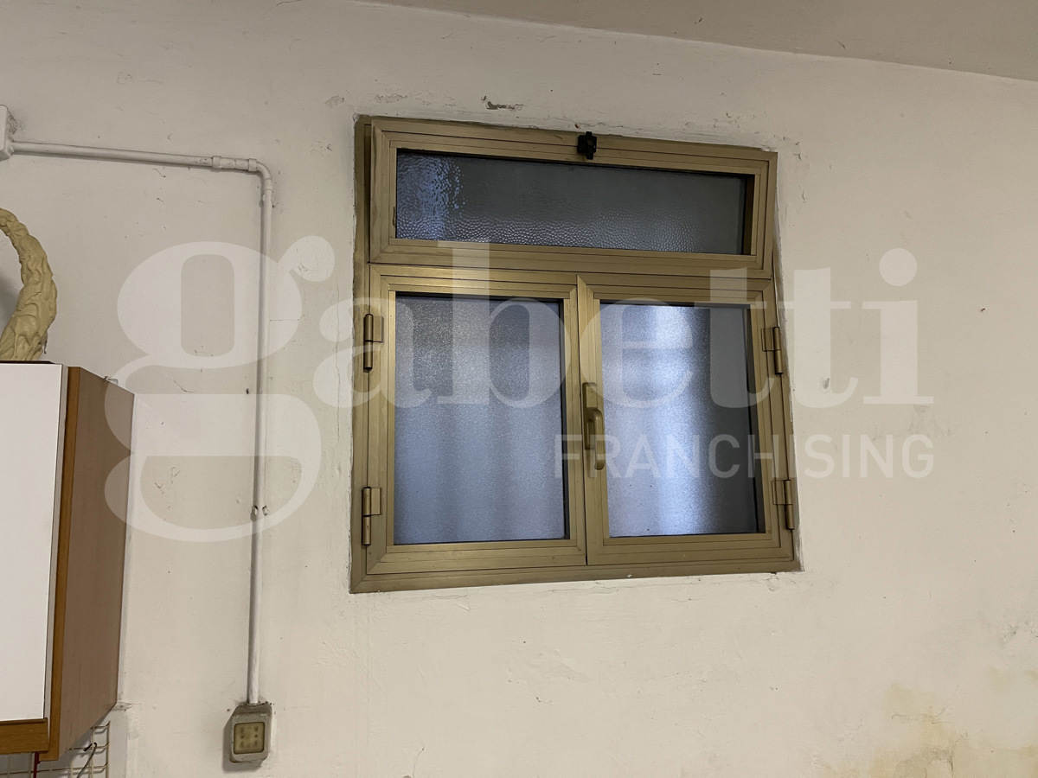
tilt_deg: +9.3
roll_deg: +0.5
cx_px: 519
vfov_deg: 53.1
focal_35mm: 26
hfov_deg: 67.3
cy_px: 389
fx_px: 780
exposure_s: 1/50
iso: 320
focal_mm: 5.1
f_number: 1.6
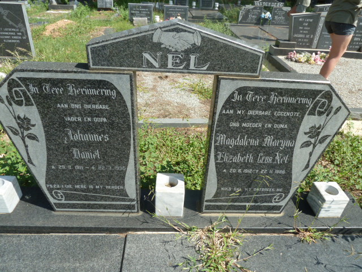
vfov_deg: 54.9
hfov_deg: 69.4
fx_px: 261
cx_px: 181
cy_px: 136
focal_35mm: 25
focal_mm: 4.1
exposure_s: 1/320
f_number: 4
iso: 80
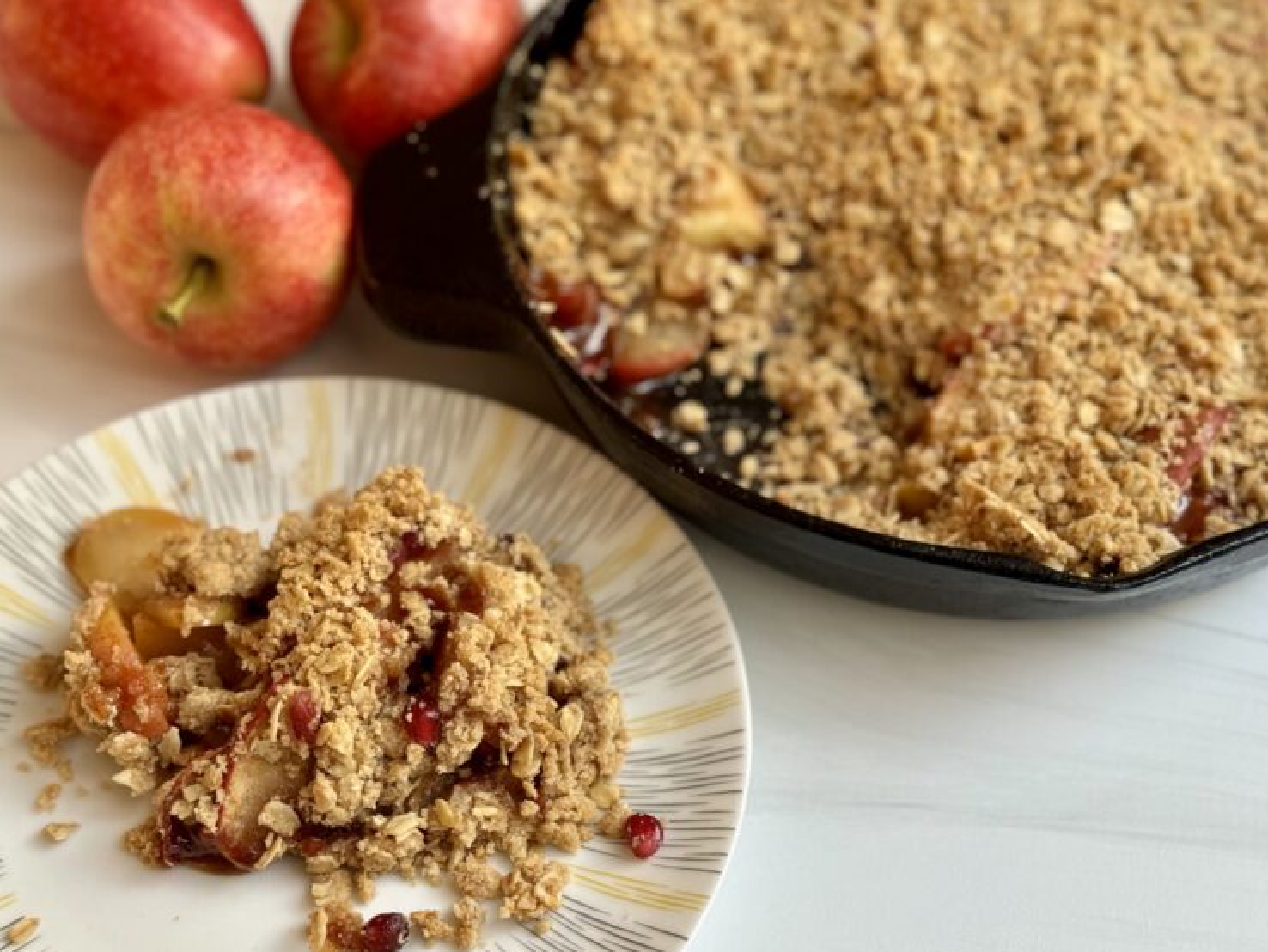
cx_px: 632
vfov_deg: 28.0
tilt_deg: -52.4
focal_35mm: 52
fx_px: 1905
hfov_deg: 36.8
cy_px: 502
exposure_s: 1/40
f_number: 1.78
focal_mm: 6.76
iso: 250
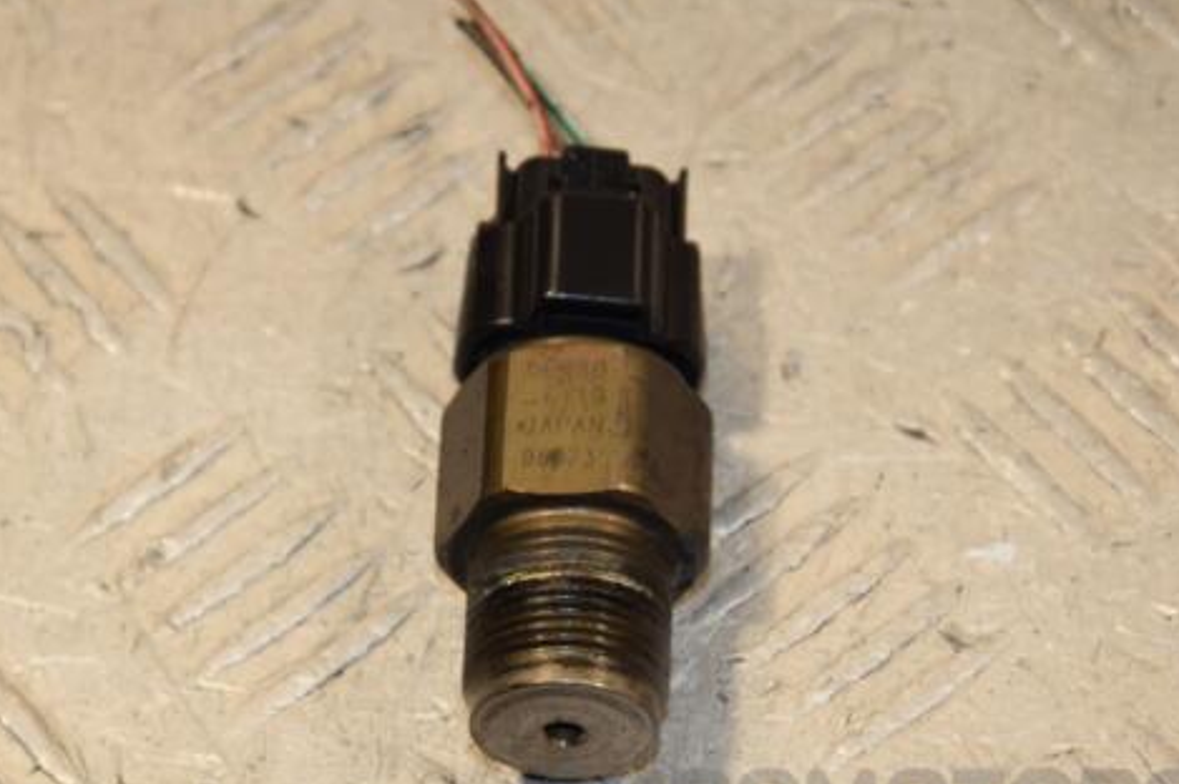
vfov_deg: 6.8
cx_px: 498
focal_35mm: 202
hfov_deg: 10.2
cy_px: 472
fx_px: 6599
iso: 800
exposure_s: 1/200
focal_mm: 105
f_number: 9
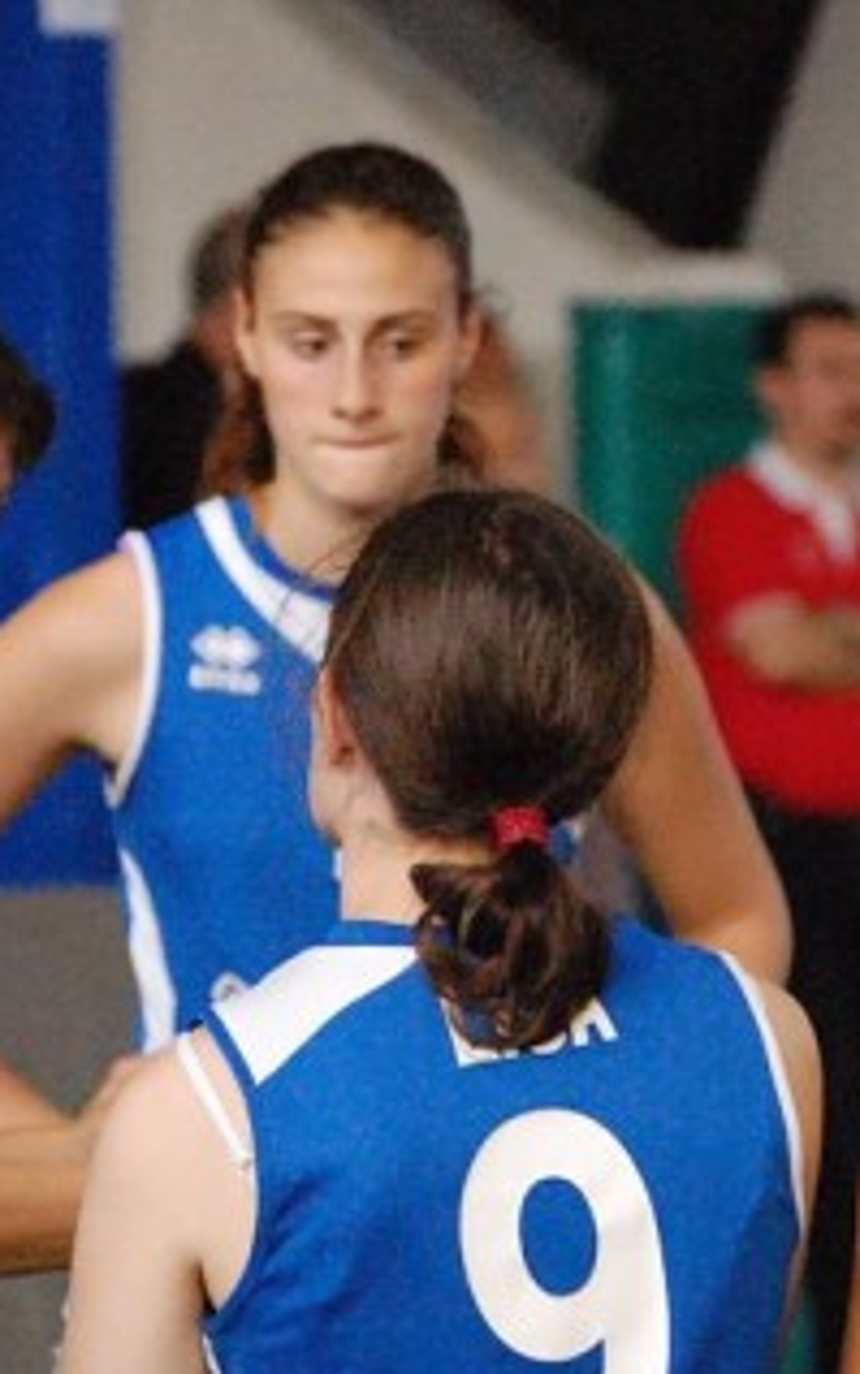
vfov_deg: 5.2
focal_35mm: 404
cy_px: 799
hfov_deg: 3.3
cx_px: 596
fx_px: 15137
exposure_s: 1/400
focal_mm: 120
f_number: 5
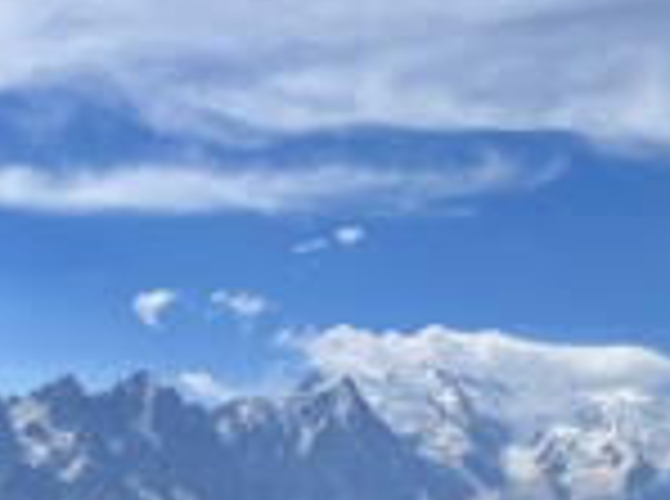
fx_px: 1352
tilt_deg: +3.5
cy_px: 459
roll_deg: -1.1
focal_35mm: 70
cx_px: 247
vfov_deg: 20.5
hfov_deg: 27.7
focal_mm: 5.7
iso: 50
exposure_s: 1/10309
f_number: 1.5
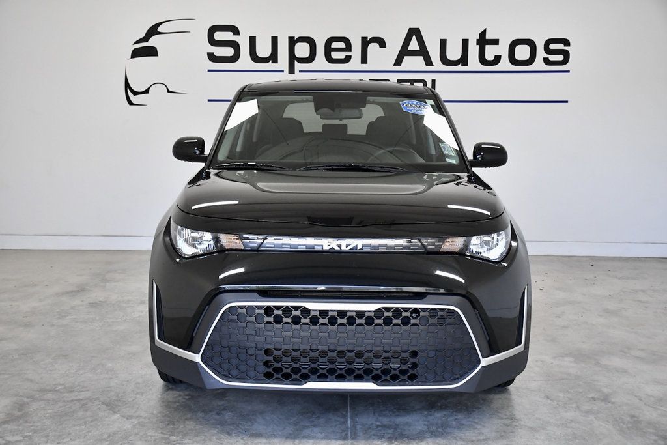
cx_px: 334
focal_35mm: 40
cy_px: 222
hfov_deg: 48.5
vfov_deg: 33.4
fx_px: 741
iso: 2500
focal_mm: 27
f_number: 4.5
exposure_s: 1/1250
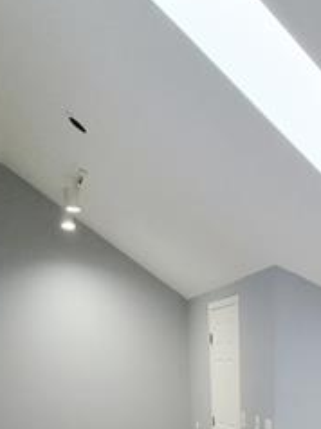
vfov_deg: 30.4
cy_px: 609
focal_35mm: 42
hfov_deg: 32.5
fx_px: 520
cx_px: 292
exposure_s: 1/30
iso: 400
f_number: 2.2
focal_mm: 2.2
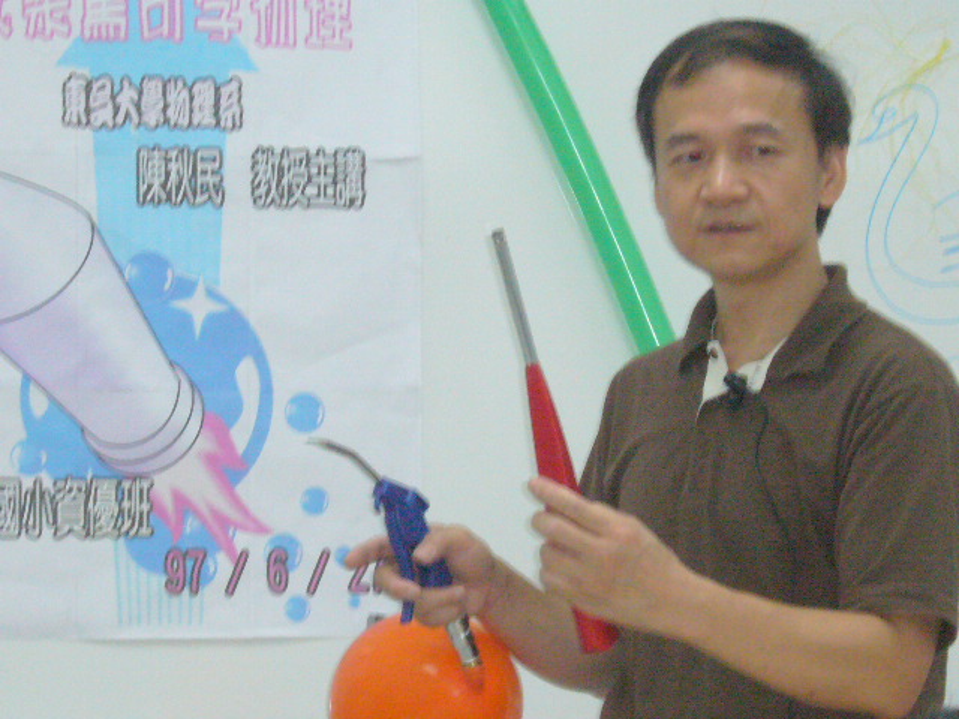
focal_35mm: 142
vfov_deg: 10.4
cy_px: 360
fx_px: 3934
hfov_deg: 13.9
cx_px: 480
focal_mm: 16.8
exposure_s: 1/60
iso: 400
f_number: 5.6
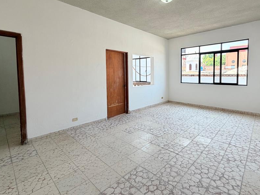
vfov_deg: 71.1
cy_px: 81
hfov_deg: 86.9
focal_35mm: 18
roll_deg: +0.3
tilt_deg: -3.4
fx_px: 135
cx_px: 153
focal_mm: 2.22
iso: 64
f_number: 2.2
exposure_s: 1/159
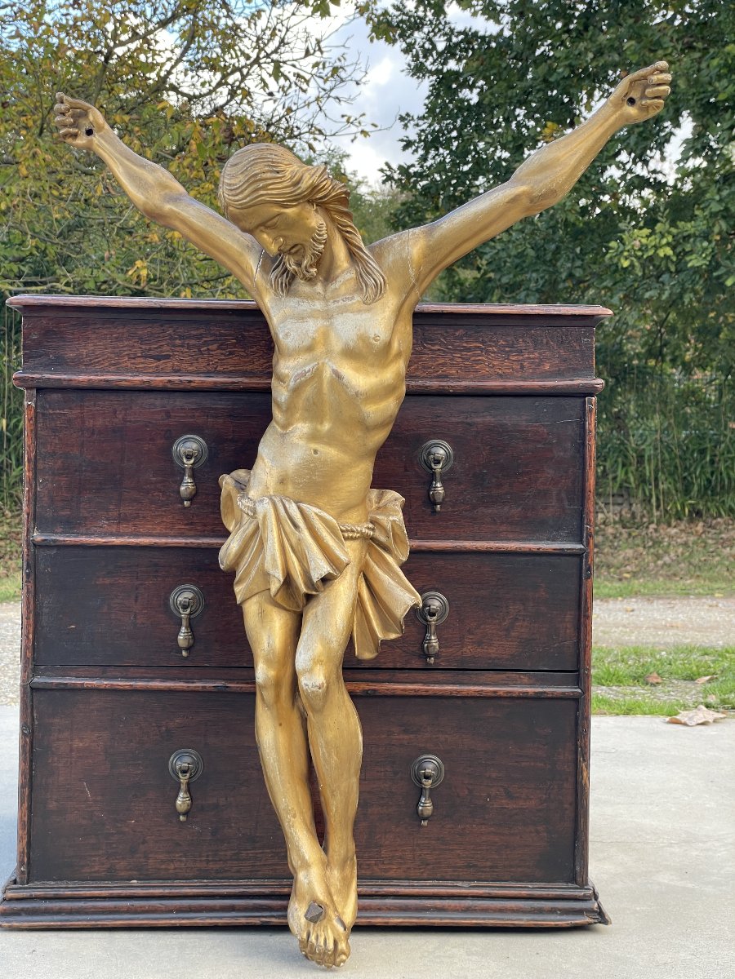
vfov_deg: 36.8
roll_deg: -0.7
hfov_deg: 28.0
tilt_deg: +0.3
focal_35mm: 52
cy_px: 490
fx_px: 1472
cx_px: 368
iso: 32
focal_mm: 6
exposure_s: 1/99
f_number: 2
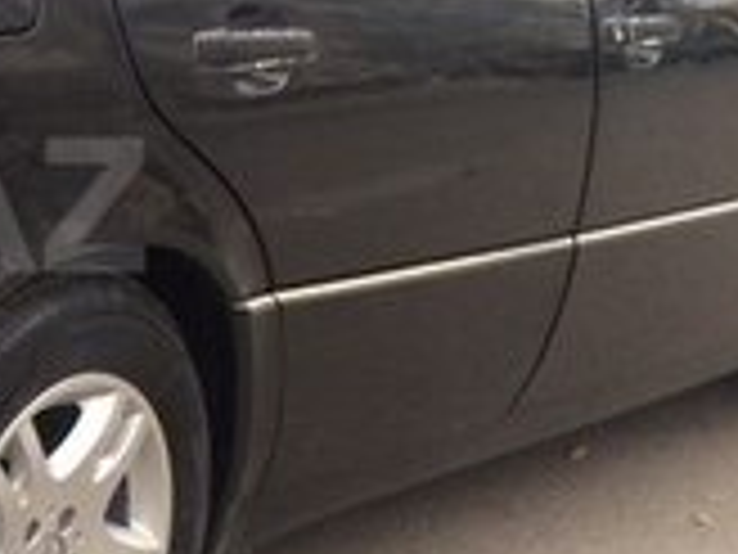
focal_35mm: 117
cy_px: 205
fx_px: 2494
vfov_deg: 12.7
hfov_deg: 15.7
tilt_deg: -13.6
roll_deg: -3.3
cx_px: -315
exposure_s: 1/50
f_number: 2.2
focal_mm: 4.15
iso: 40
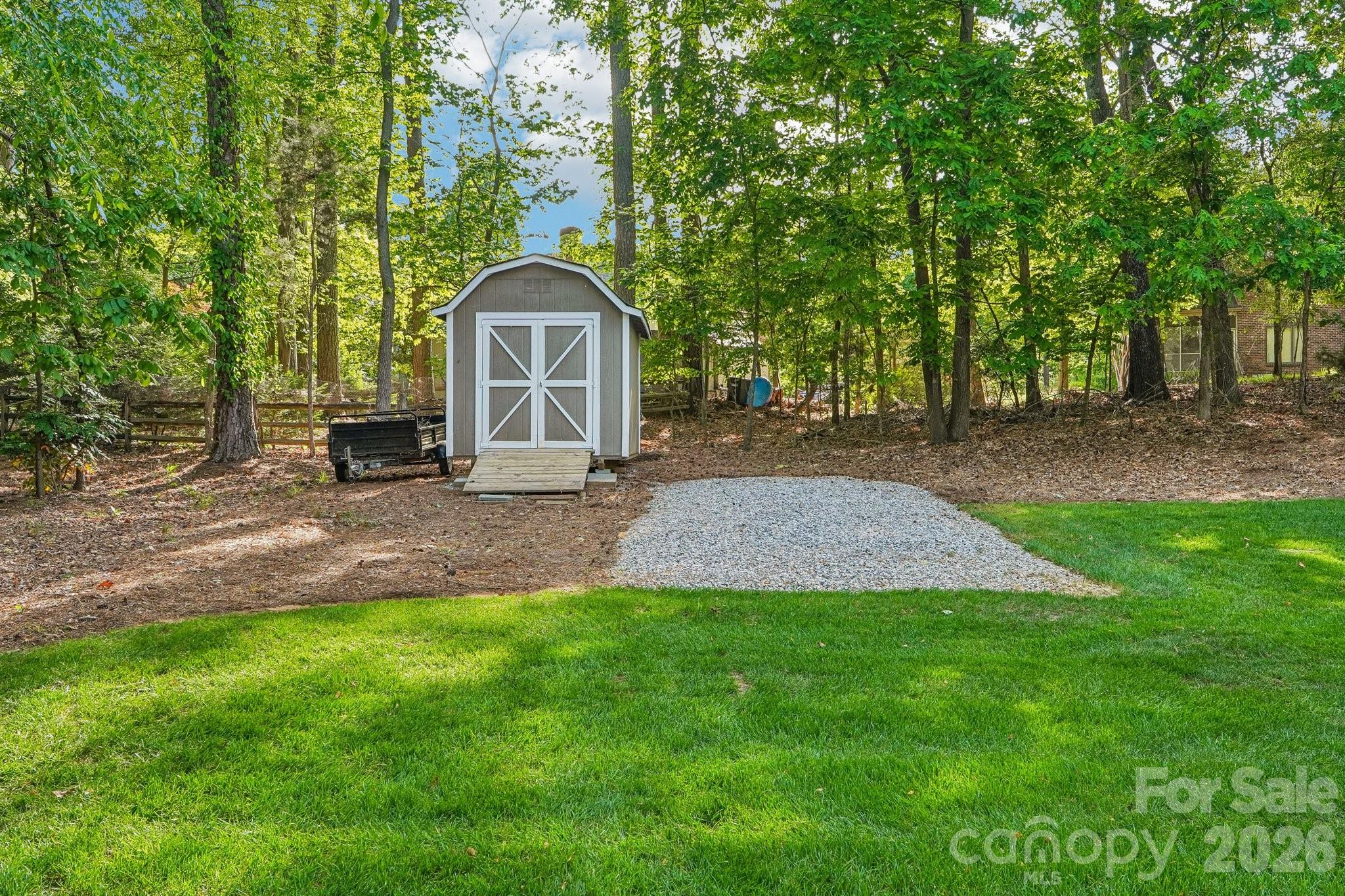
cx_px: 672
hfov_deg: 61.9
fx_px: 1121
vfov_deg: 43.6
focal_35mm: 30
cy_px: 448
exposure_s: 1/30
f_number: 8
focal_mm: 20
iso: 320
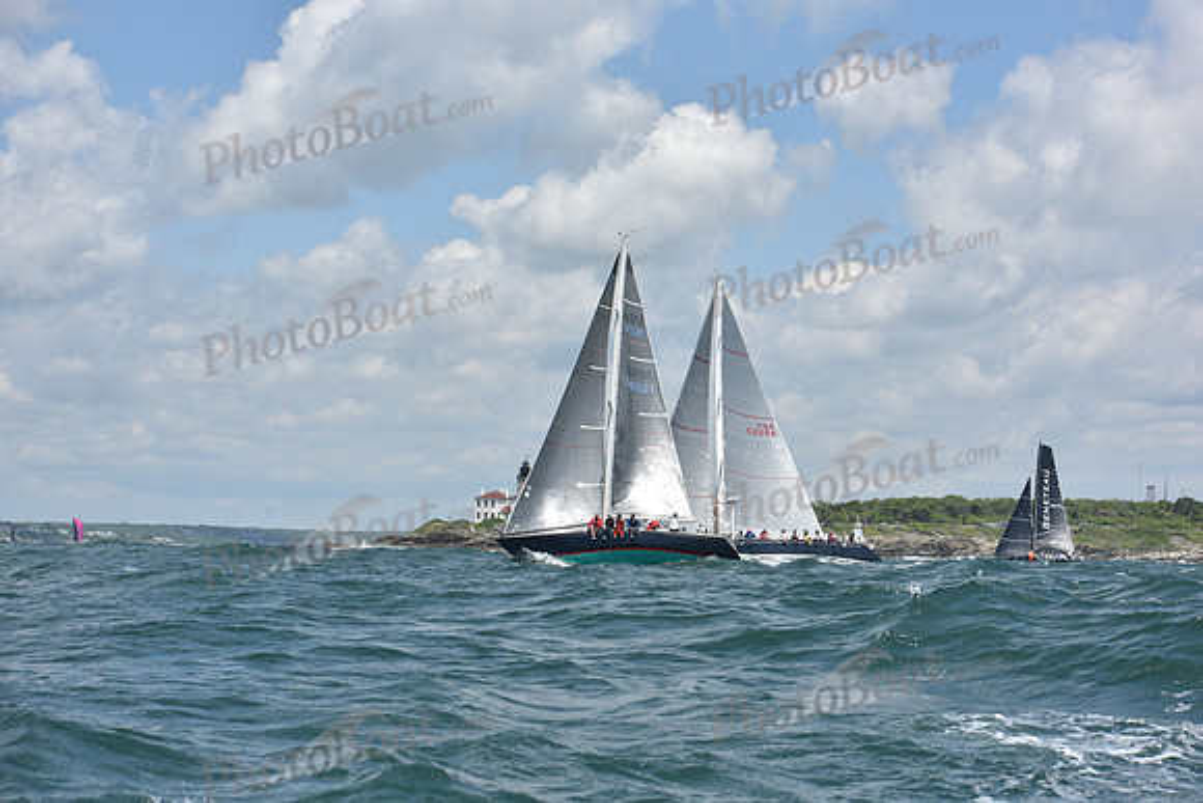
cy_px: 402
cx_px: 602
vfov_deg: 19.5
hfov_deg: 28.8
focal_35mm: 70
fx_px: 2340
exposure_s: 1/1250
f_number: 7.1
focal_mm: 70
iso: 250
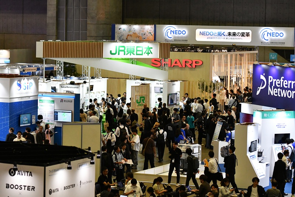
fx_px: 1131
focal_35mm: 138
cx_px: 148
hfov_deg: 14.9
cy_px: 98
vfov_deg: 9.9
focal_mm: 92
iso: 3200
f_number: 4
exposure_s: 1/800
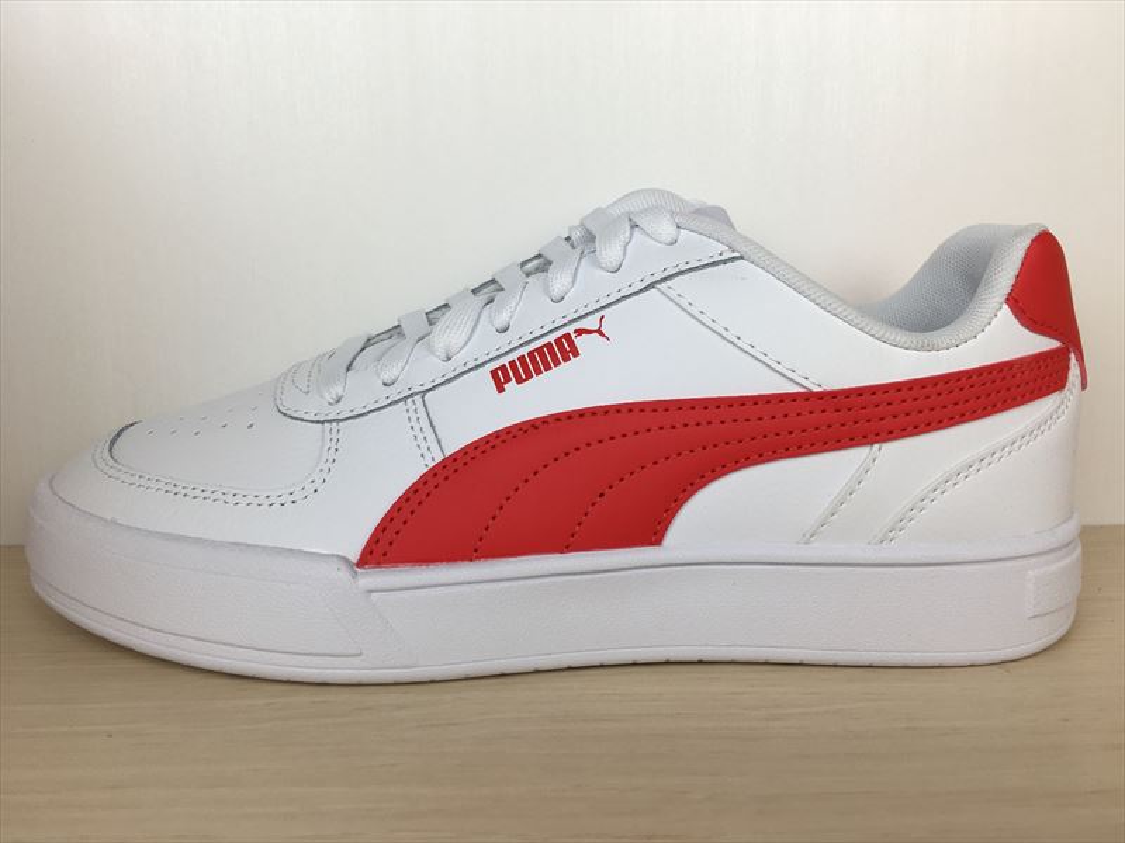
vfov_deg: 48.2
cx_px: 562
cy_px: 422
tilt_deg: -10.2
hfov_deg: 61.7
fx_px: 942
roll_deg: +0.8
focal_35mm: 29
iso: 25
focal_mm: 4.15
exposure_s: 1/153
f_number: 2.2
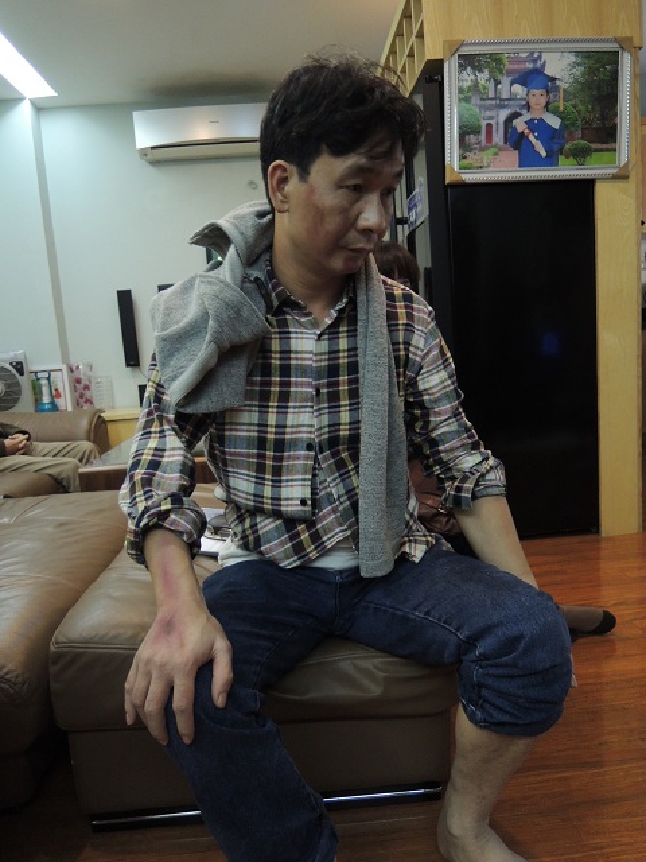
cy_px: 431
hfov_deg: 56.8
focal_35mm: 24
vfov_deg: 71.6
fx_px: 597
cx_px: 323
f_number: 1.8
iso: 400
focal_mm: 4.3
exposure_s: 1/15
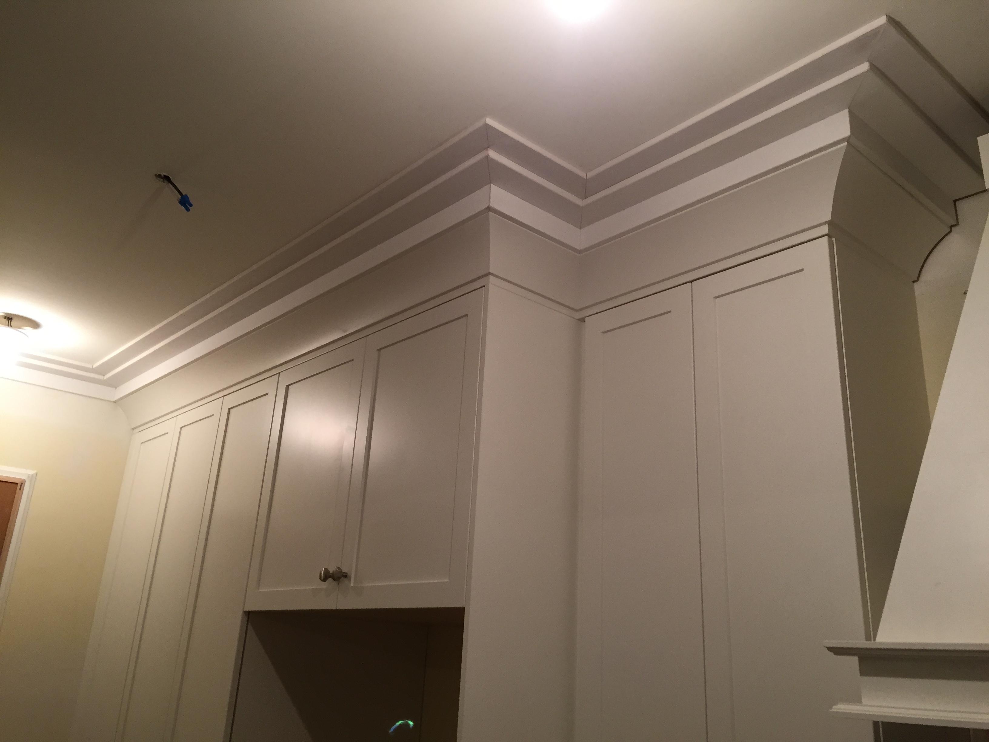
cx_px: 494
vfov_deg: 48.2
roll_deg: -2.7
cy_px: 371
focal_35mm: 29
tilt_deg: +20.6
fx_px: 829
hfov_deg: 61.7
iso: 100
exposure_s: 1/30
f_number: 2.2
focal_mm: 4.15
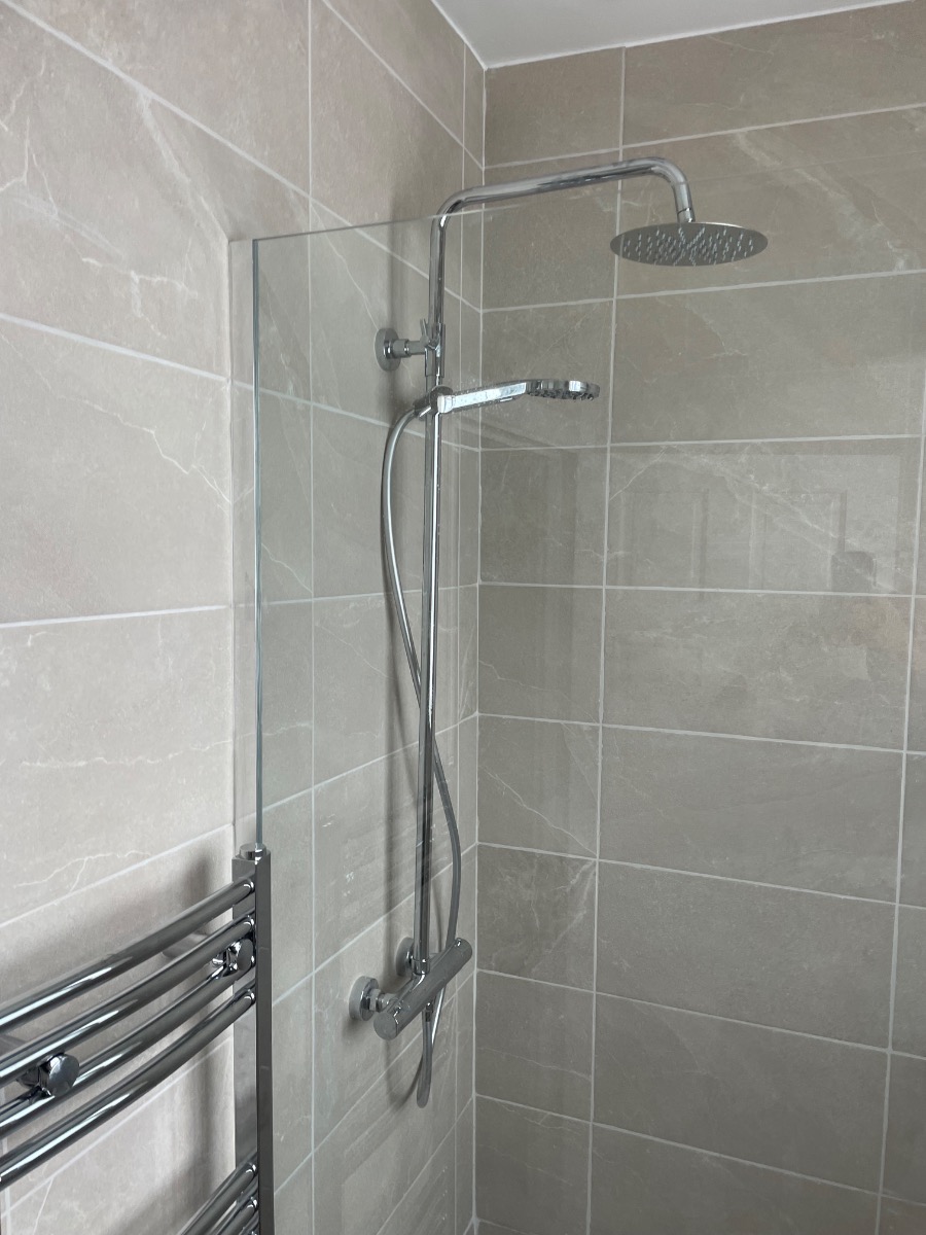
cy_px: 618
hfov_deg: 53.1
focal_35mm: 26
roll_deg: -0.1
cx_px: 463
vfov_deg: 67.3
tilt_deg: -4.0
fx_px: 927
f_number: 1.6
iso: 50
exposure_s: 1/121
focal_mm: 4.2
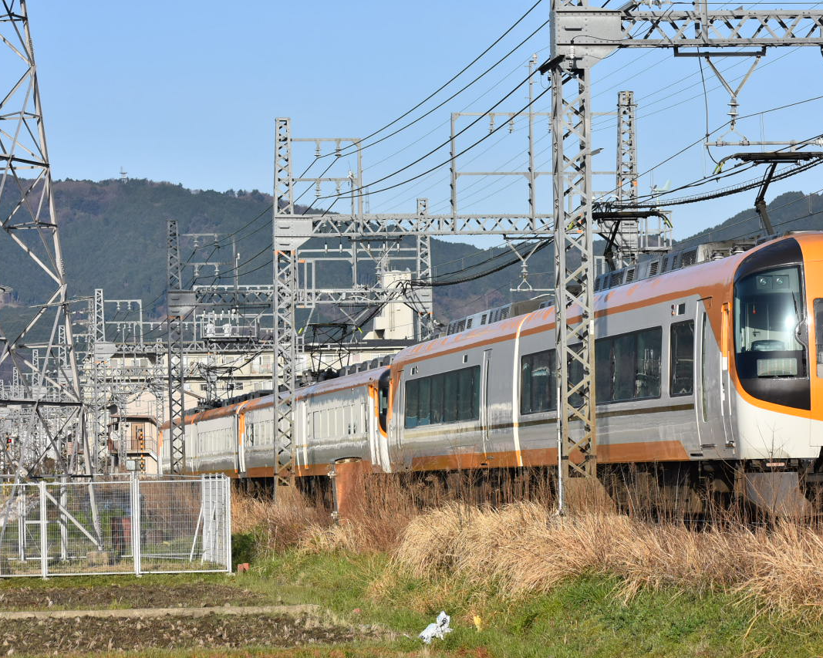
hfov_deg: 10.9
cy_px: 329
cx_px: 487
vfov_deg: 8.7
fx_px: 4324
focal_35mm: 178
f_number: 7.1
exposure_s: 1/1600
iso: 400
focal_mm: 105
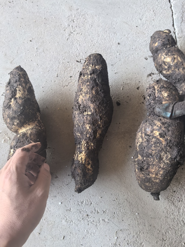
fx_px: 192
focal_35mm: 27
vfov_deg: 65.3
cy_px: 124
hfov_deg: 51.3
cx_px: 92
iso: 125
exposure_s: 1/100
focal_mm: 5.75
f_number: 2
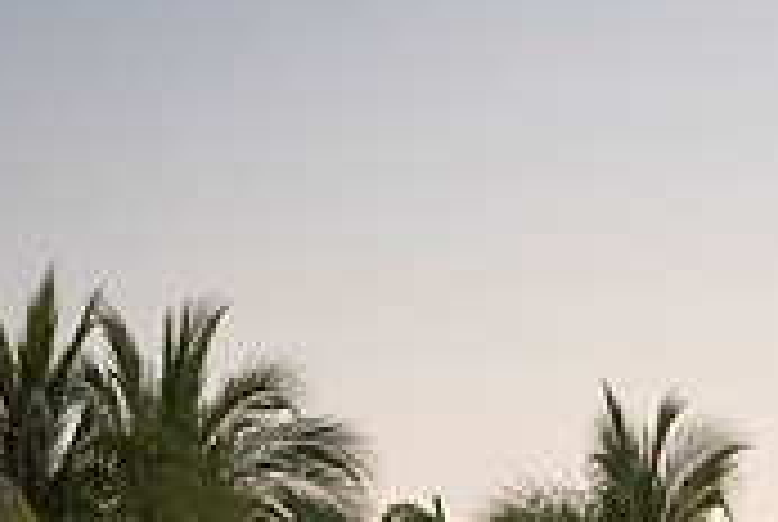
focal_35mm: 134
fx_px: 2901
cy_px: 817
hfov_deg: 14.7
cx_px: 962
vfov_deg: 9.9
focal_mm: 40
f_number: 3.2
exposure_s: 1/1600
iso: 2000
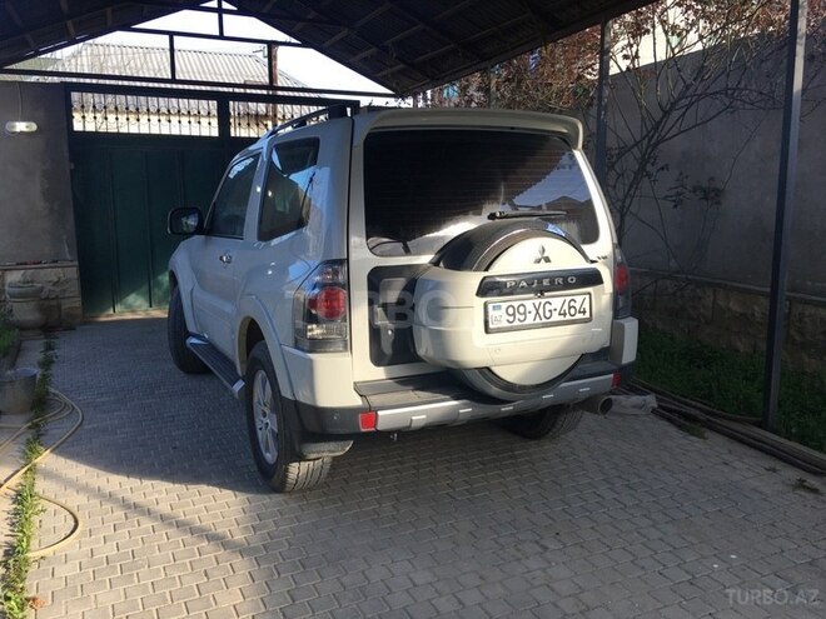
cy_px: 310
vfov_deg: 48.2
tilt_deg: -8.5
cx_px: 413
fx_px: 692
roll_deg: -0.1
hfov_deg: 61.7
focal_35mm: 29
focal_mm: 4.15
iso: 25
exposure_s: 1/229
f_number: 2.2
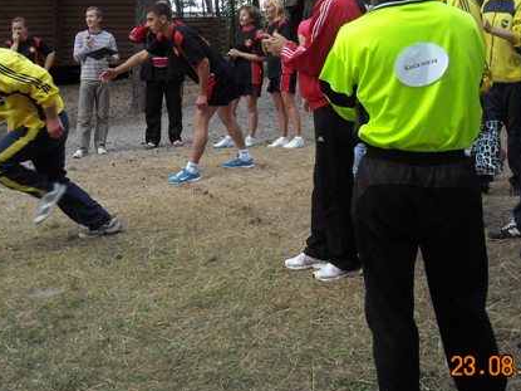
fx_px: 813
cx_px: 208
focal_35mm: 54
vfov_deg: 26.8
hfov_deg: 35.4
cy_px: 127
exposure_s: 1/250
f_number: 2.8
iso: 124
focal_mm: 5.7
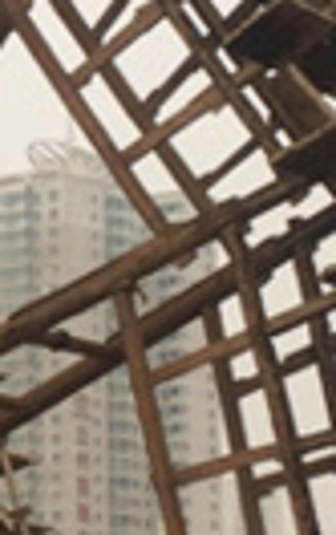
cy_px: 239
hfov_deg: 6.8
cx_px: -340
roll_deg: -0.4
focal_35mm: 186
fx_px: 2713
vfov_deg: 11.2
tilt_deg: +10.1
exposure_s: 1/1368
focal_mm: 4.15
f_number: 2.2
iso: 32
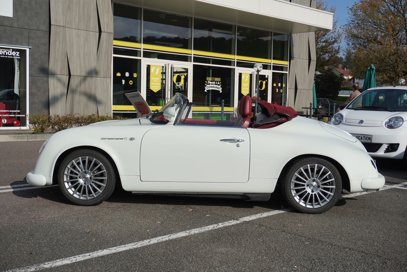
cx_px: 204
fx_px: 475
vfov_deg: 31.9
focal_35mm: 42
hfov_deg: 46.4
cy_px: 136
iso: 100
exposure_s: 1/640
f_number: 5.6
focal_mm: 28
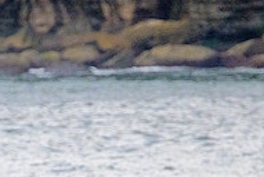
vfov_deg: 0.6
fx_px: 17818
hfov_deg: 0.8
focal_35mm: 2426
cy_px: 247
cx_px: 22
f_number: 11
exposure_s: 1/2000
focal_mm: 800
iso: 2800
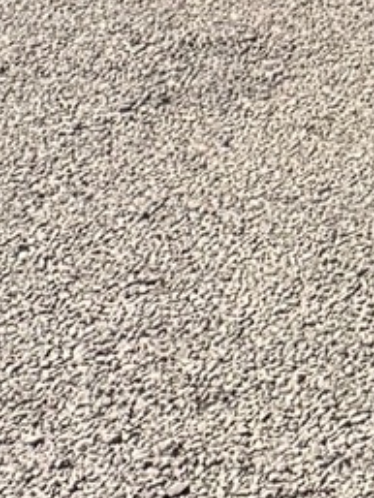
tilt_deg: -2.4
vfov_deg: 9.1
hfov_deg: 6.7
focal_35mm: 191
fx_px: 2749
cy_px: -797
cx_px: 1294
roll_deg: +0.3
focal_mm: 6.76
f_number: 1.78
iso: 80
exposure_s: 1/3021
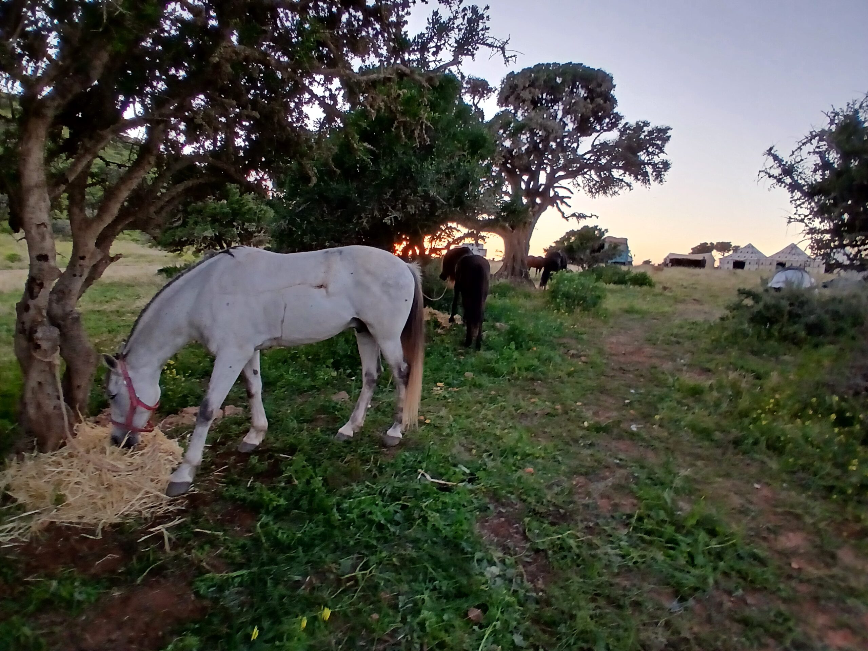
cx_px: 434
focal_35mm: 17
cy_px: 326
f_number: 2.2
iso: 80
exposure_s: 1/60
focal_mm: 1.4
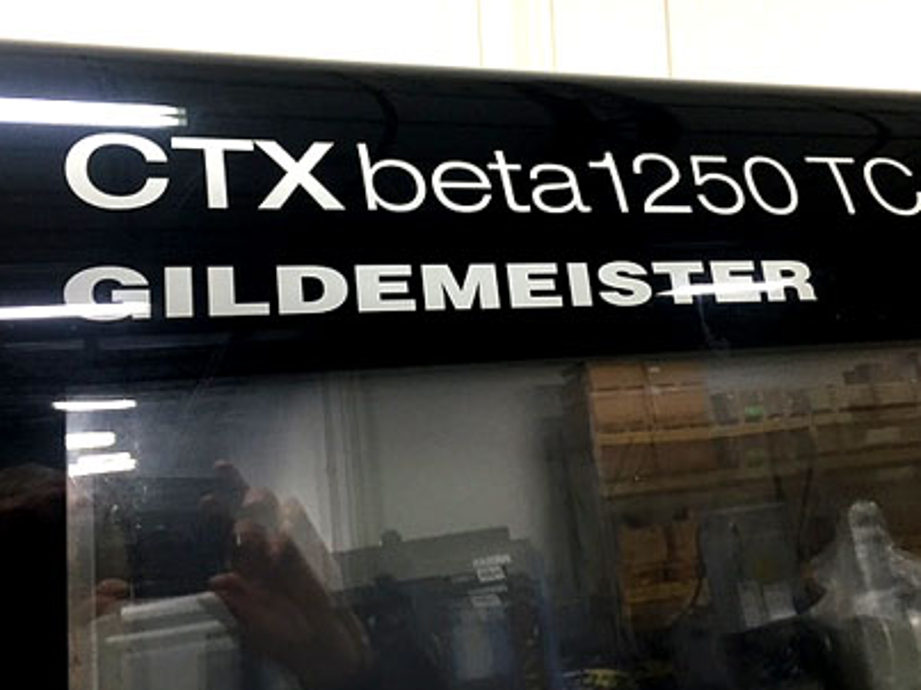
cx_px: 457
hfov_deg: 51.4
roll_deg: +3.8
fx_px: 958
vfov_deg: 39.5
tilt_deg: +5.2
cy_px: 275
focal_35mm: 36
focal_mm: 4.15
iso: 100
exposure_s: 1/30
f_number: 2.2
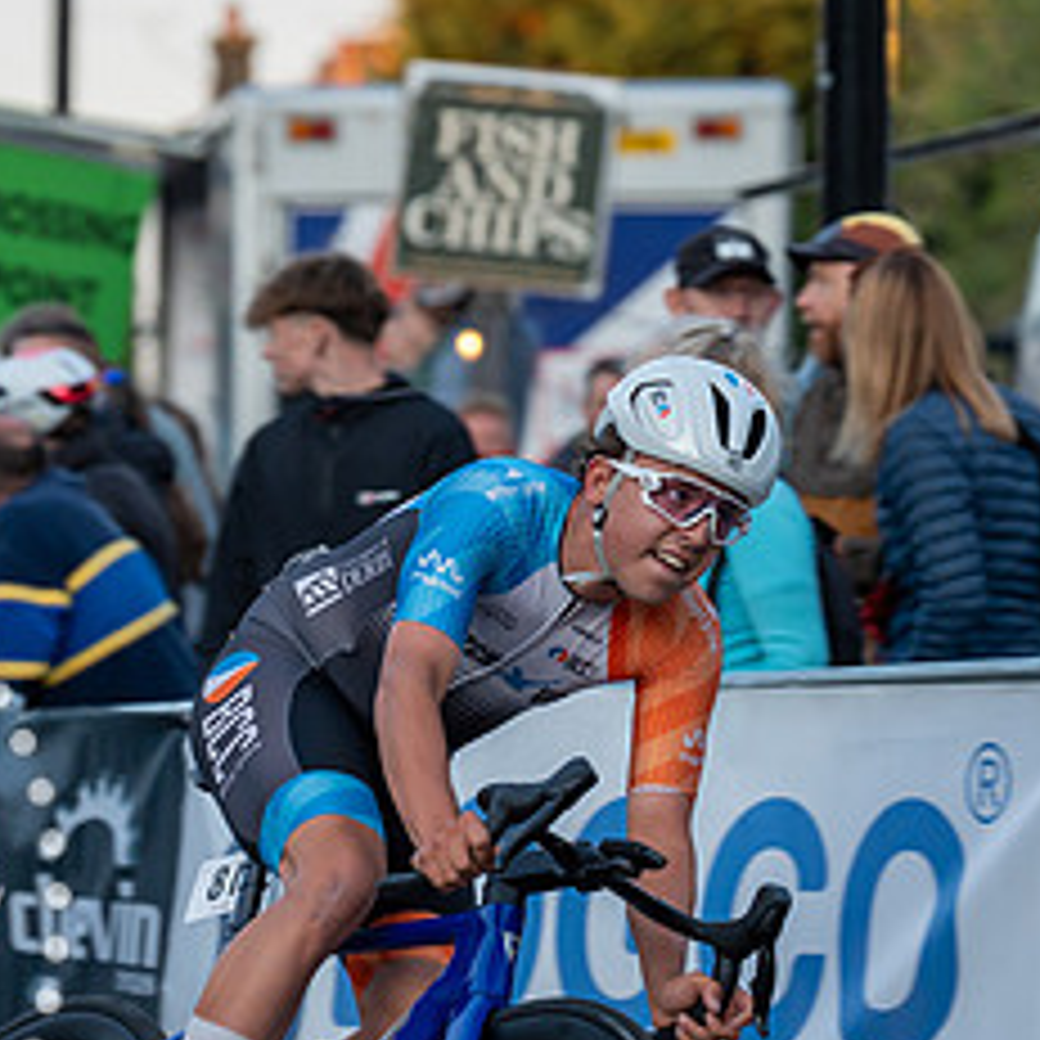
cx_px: 347
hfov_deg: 7.1
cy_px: 673
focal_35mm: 248
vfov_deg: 7.1
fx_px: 8430
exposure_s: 1/800
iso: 1000
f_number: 3.2
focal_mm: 116
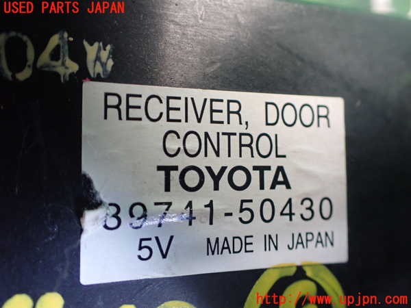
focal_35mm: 30
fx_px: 356
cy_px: 154
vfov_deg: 46.8
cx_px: 206
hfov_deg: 60.0
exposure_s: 1/50
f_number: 2.3
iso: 800
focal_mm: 5.4
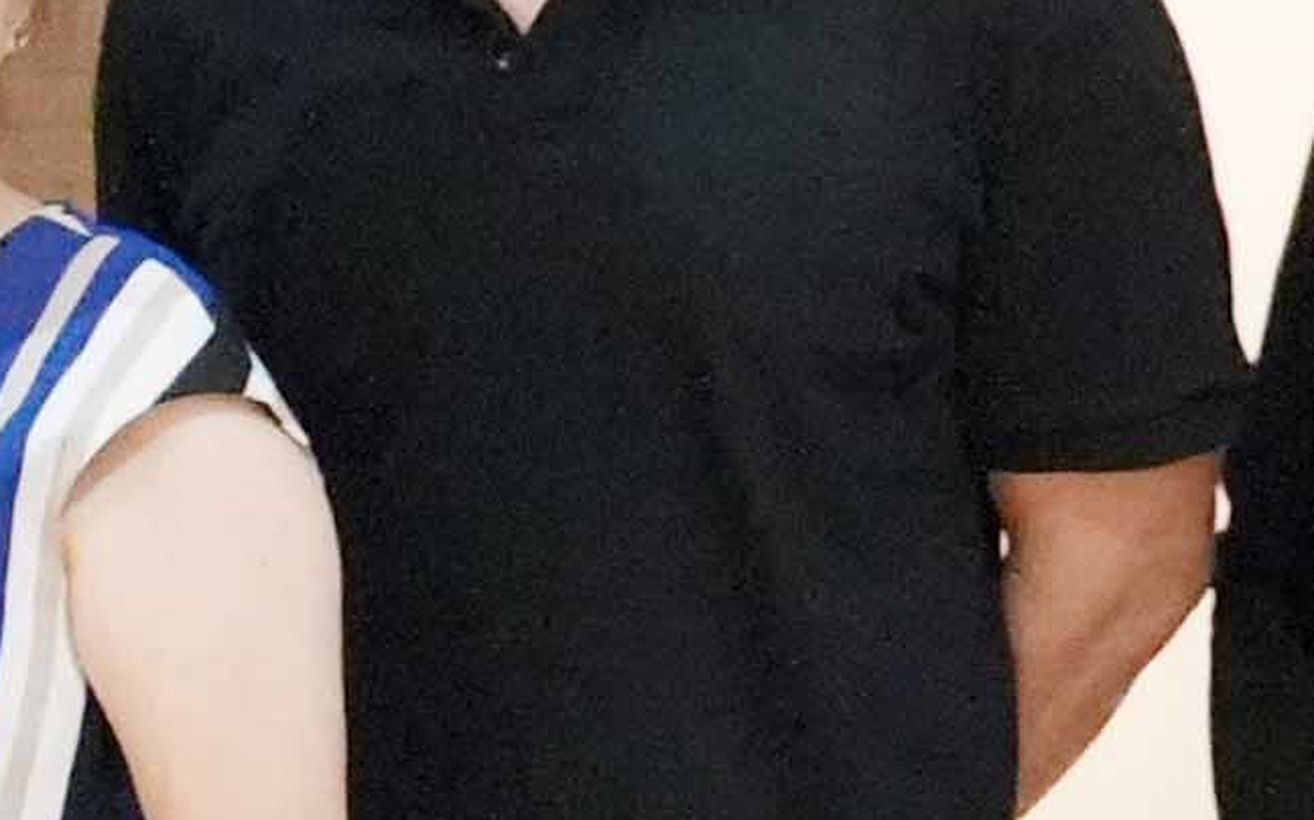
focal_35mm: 225
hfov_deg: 8.5
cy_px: 696
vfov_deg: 5.8
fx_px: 8055
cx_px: -1873
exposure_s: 1/200
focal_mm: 21
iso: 12800
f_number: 4
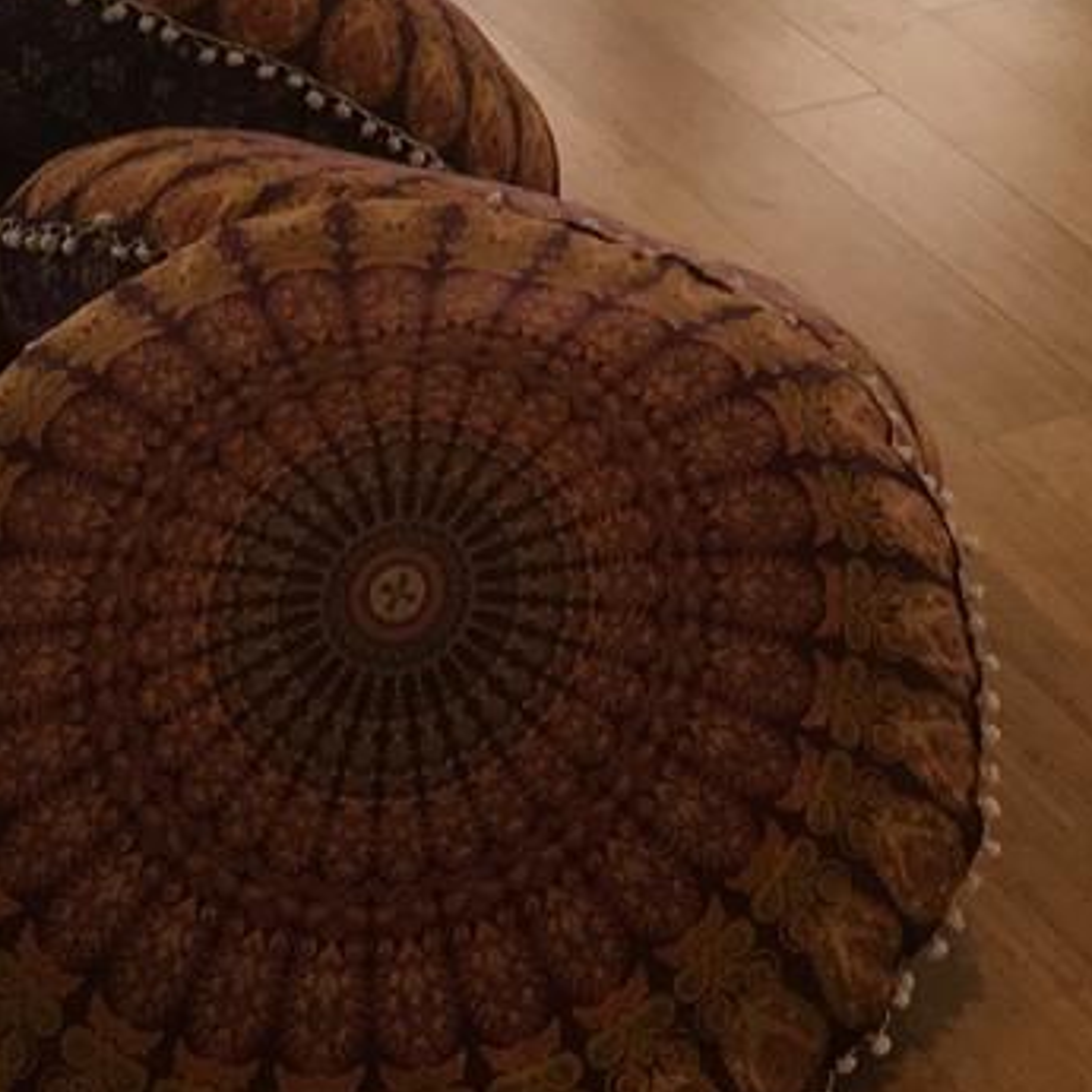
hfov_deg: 13.9
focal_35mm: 119
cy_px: -769
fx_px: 4247
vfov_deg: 13.4
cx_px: 1560
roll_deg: -0.5
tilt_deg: -9.9
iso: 32
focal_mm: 4.15
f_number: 2.2
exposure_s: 1/120
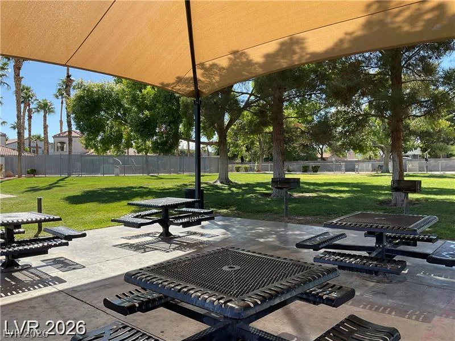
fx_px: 381
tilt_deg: -0.6
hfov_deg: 61.7
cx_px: 228
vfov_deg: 48.2
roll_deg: +0.6
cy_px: 170
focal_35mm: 29
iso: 16
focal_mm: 3
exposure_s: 1/683
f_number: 1.8
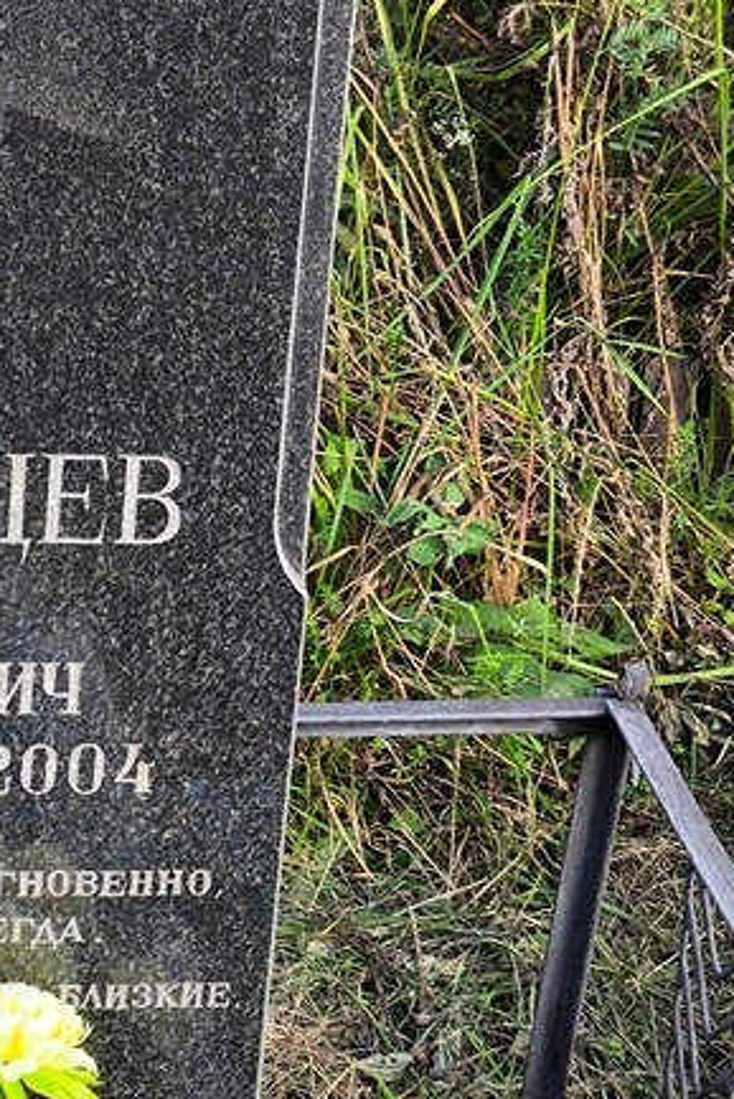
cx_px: -146
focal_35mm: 96
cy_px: 622
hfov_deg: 13.8
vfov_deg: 21.2
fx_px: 2933
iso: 50
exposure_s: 1/295
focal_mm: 4.71
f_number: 1.7
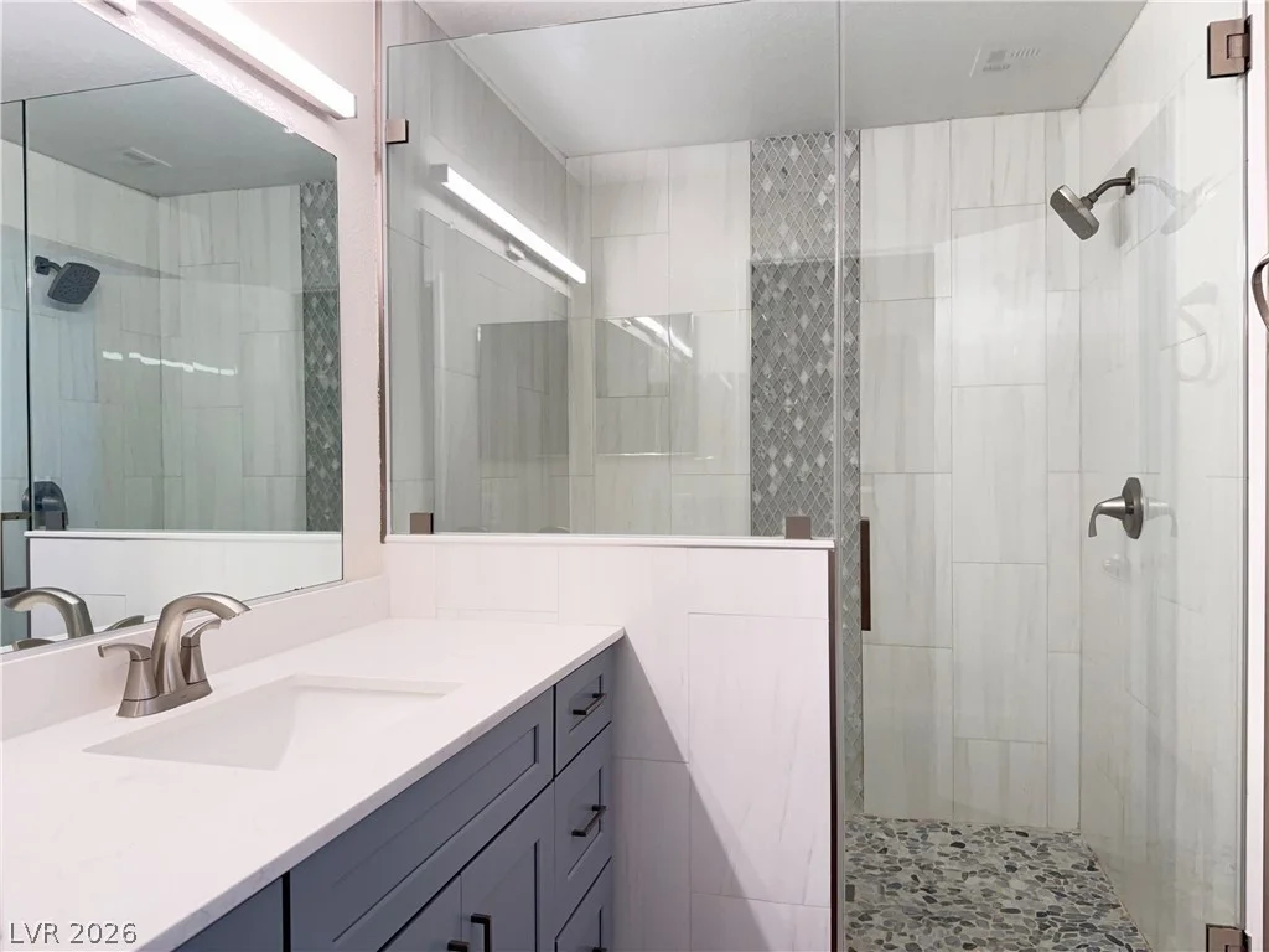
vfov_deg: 56.8
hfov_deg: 71.6
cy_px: 476
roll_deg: +0.0
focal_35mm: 24
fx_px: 880
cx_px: 634
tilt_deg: -0.4
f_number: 1.78
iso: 400
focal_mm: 6.76
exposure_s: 1/120
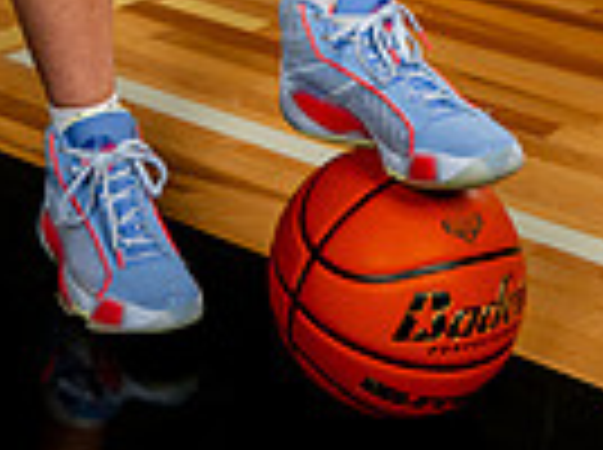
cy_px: -513
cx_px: 189
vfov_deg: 11.7
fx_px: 1913
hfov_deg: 17.9
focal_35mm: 110
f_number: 8
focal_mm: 34
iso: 250
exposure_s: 1/400
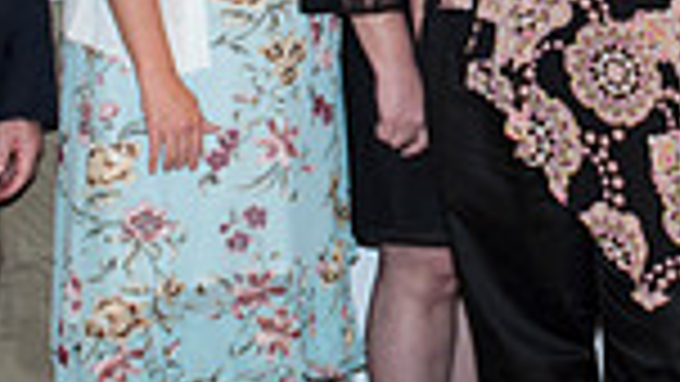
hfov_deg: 13.1
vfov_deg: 7.4
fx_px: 2940
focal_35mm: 163
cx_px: 549
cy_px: -74
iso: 400
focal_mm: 27
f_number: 5.6
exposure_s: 1/60
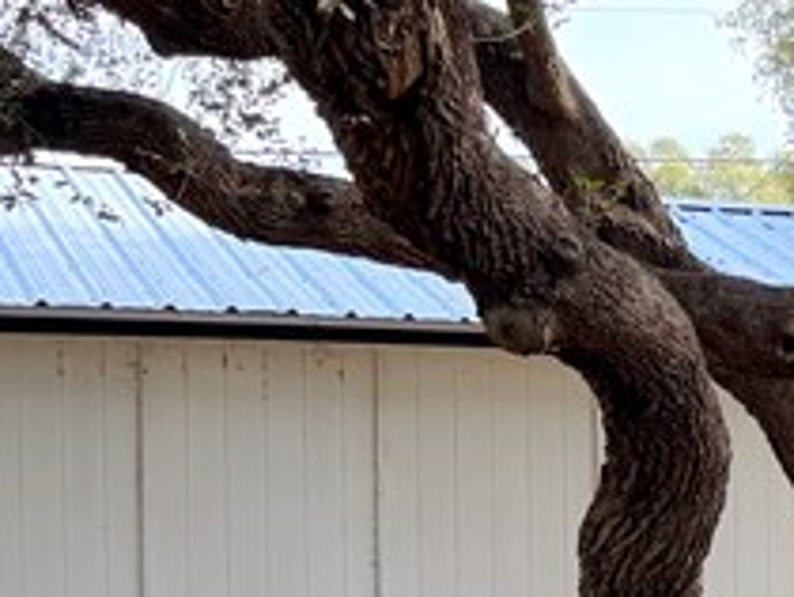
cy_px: 582
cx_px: 1569
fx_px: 2687
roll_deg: +0.1
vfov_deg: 12.6
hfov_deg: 14.2
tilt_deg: -1.6
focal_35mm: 117
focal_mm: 6.76
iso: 100
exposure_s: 1/1250
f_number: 1.78
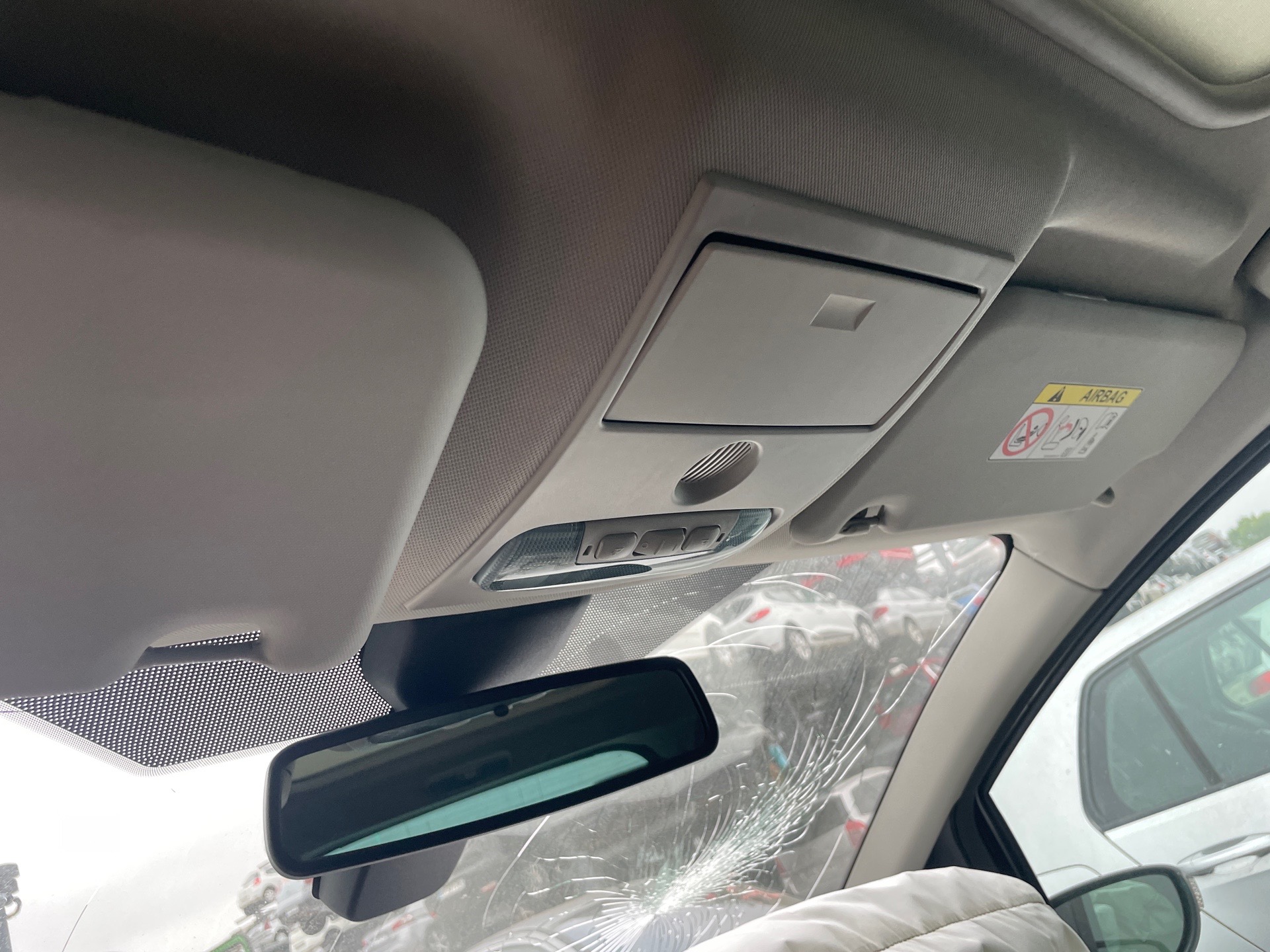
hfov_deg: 67.3
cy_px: 476
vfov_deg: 53.1
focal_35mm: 26
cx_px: 635
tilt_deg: +21.8
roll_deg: +25.3
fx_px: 954
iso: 125
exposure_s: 1/121
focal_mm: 4.2
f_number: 1.6
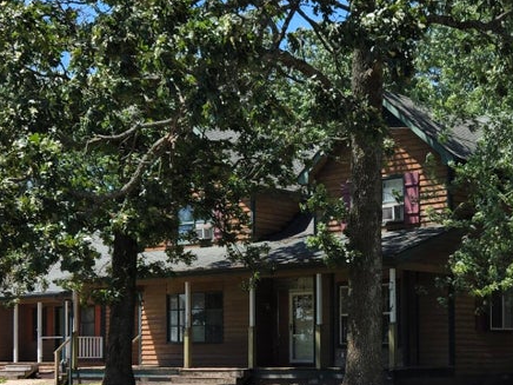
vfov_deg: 20.2
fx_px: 1067
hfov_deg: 26.4
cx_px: 423
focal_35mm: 72
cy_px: 316
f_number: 1.8
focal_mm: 5.4
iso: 50
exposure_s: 1/2921
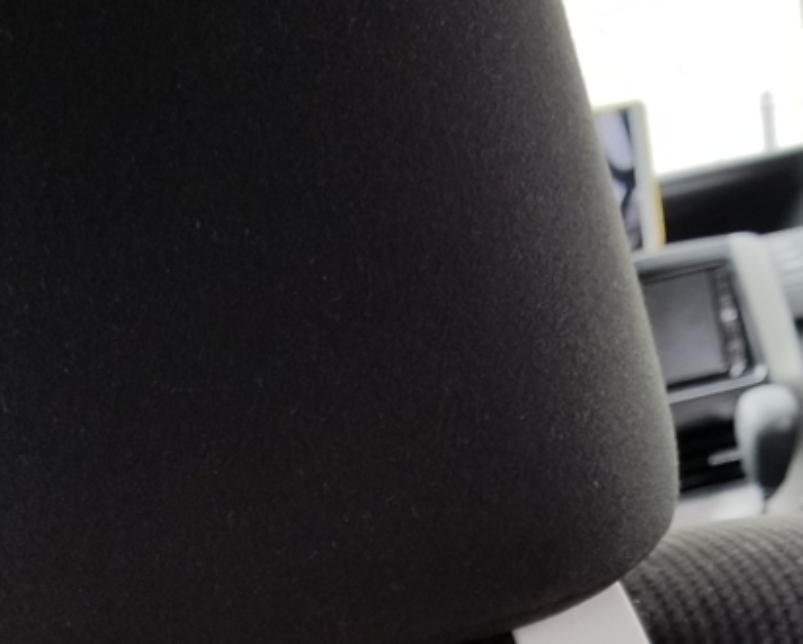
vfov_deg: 21.7
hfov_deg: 29.8
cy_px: 853
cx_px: 275
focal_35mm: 63
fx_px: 1498
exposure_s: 1/165
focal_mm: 4.25
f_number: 1.7
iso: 50
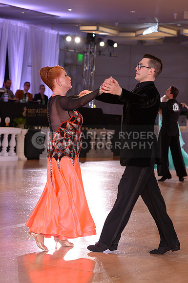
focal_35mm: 105
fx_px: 825
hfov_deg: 13.0
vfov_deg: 19.5
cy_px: 142
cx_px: 94
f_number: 6.3
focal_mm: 105
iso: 2500
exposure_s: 1/250
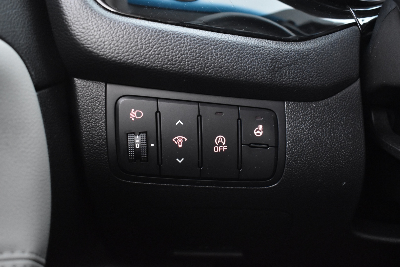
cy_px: 134
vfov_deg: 36.9
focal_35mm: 36
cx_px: 200
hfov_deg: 53.1
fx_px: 400
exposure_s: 1/5
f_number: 3.8
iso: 3200
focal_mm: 24
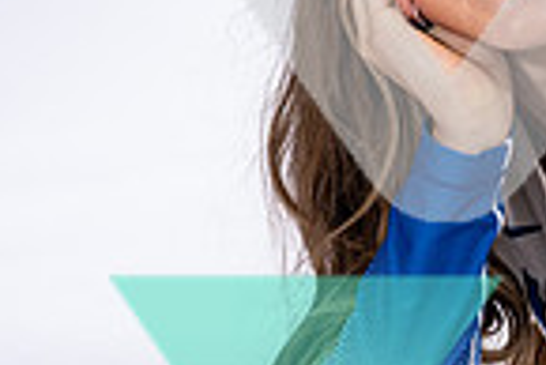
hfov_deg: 8.3
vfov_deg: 5.8
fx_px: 3613
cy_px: 32
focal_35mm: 238
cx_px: 990
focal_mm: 55
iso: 400
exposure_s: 1/250
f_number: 5.6
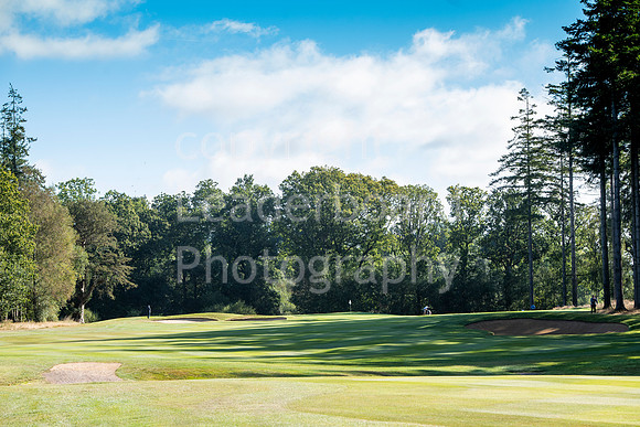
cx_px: 320
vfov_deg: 13.4
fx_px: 1814
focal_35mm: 102
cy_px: 214
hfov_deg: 20.0
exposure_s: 1/320
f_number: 6.3
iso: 200
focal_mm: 102
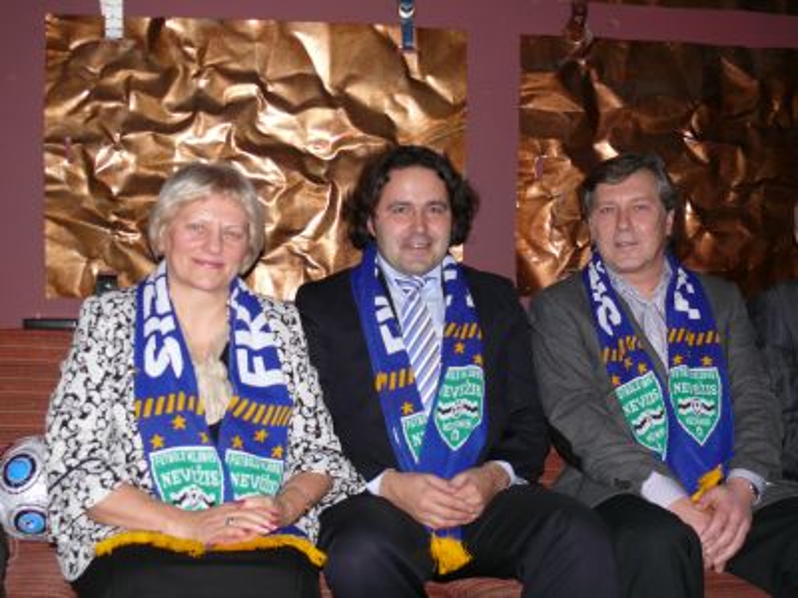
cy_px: 299
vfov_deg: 32.2
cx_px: 399
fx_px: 1037
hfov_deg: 42.1
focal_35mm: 45
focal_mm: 8.8
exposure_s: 1/30
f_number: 2.8
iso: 100
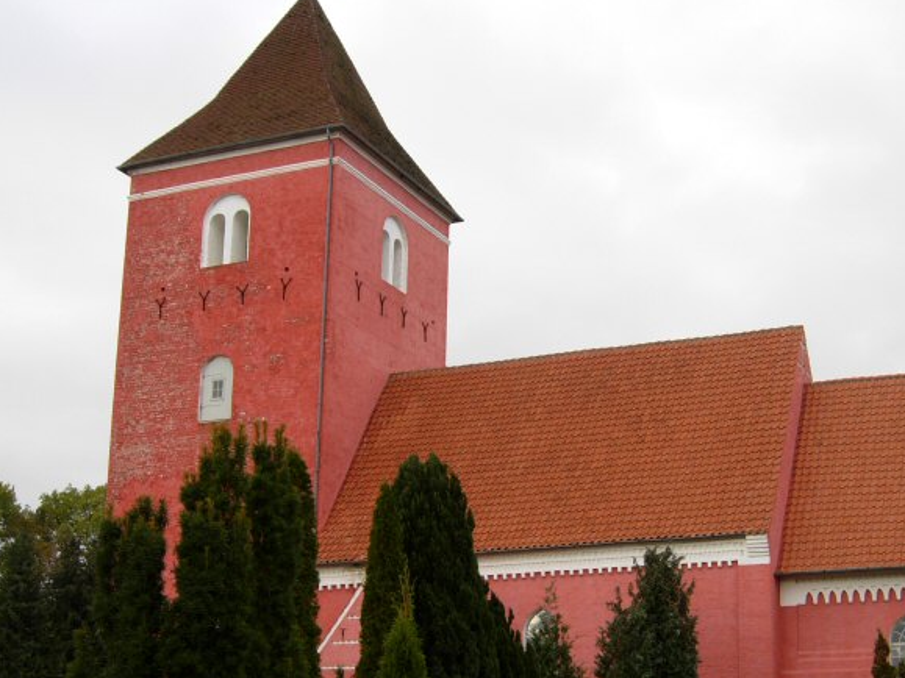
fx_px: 1464
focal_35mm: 56
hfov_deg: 34.2
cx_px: 549
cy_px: 444
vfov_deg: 26.0
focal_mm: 7.5
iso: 50
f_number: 3.8
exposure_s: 1/157
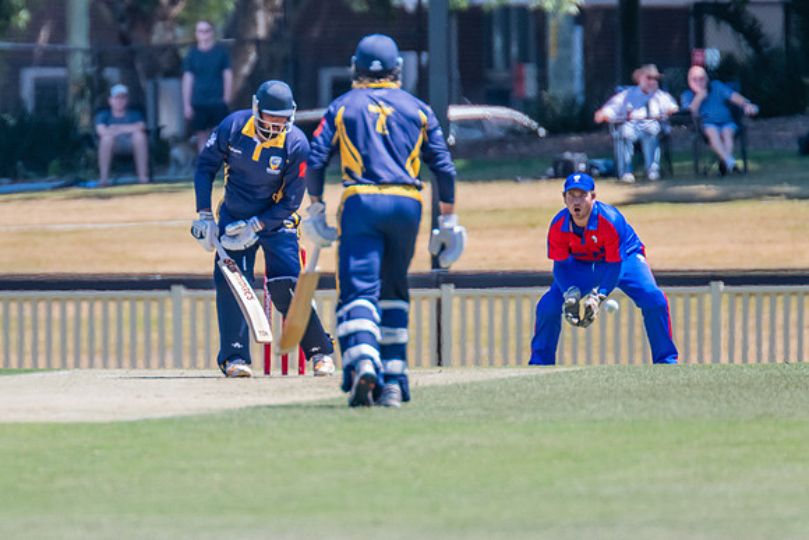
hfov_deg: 2.2
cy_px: 226
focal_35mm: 926
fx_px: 20817
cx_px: 192
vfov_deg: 1.5
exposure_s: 1/2000
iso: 800
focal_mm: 600
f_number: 5.6
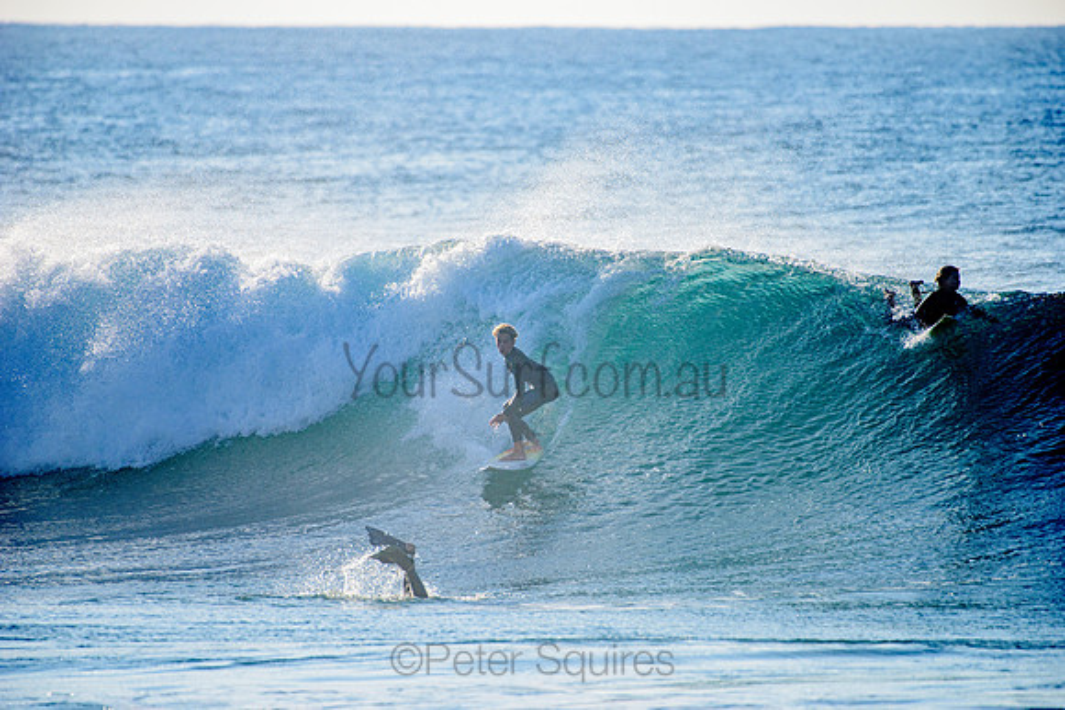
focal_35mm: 500
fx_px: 14794
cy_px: 355
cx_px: 532
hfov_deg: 4.1
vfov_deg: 2.8
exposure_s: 1/2000
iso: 180
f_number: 5.6
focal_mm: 500
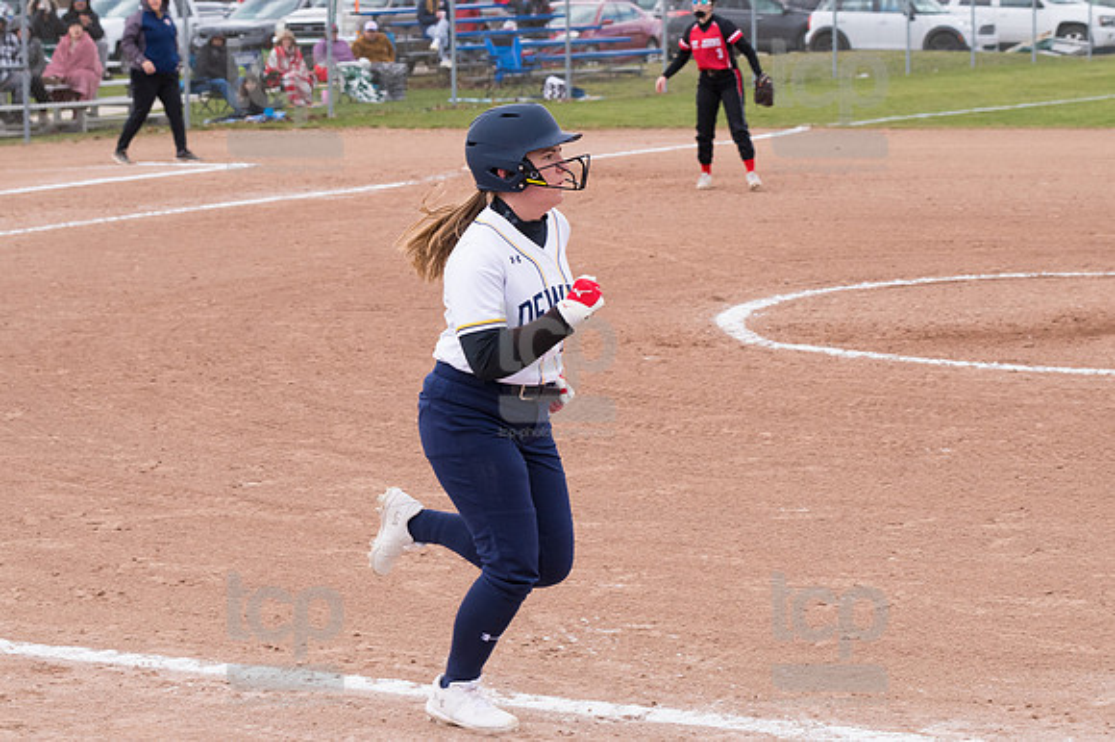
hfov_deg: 19.5
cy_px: 371
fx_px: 3250
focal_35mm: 105
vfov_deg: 13.0
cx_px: 558
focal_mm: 70
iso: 640
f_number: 5.6
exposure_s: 1/1600
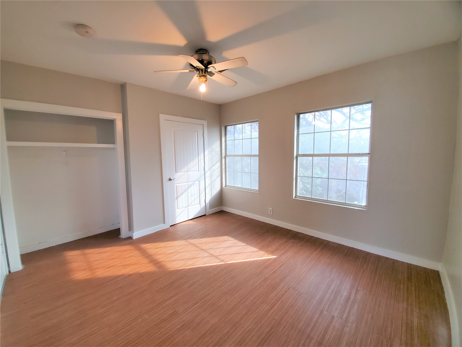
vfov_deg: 89.9
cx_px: 231
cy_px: 174
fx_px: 174
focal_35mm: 13
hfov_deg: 106.2
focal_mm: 1.8
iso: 200
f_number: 2.2
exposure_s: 1/59
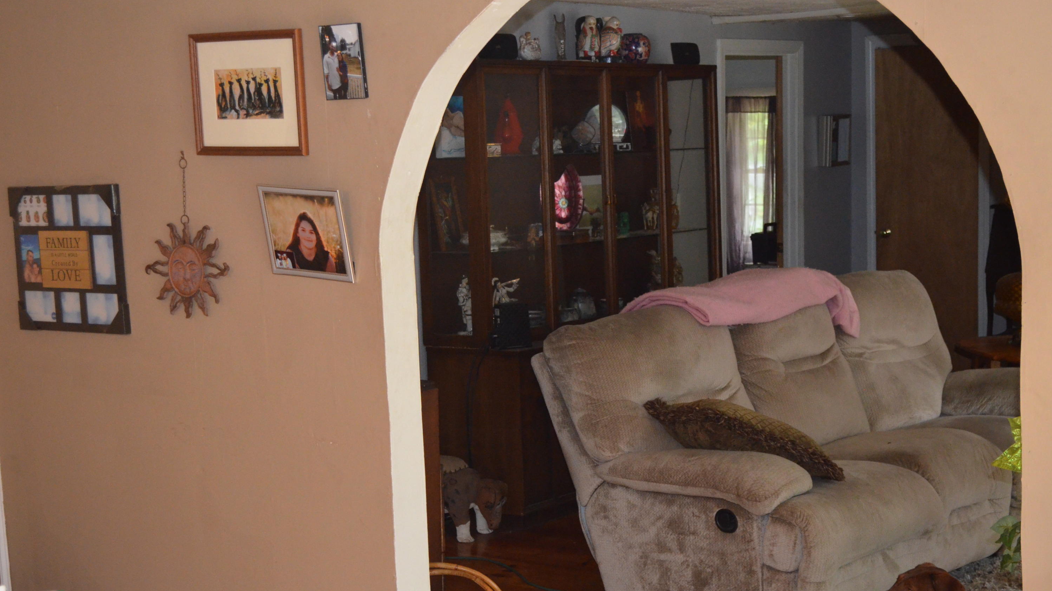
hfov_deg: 33.3
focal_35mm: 63
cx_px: 528
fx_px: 1757
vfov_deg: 19.1
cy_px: 329
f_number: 5.3
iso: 3200
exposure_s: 1/60
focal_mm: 40
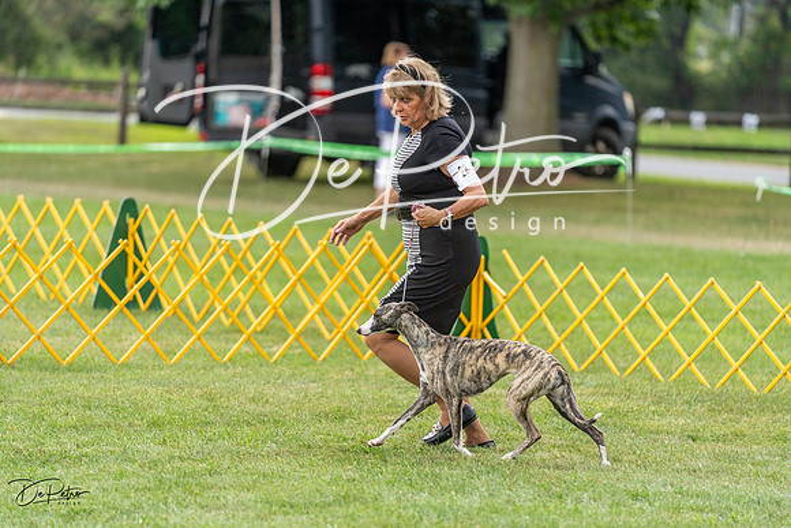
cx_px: 396
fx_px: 4329
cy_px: 264
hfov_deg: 10.4
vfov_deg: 7.0
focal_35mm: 197
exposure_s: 1/640
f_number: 2.8
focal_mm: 197
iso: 400
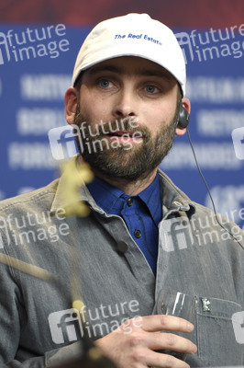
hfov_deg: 4.6
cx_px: 122
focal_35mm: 300
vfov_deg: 6.9
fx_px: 3055
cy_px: 184
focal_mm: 200
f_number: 3.2
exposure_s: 1/320
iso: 640
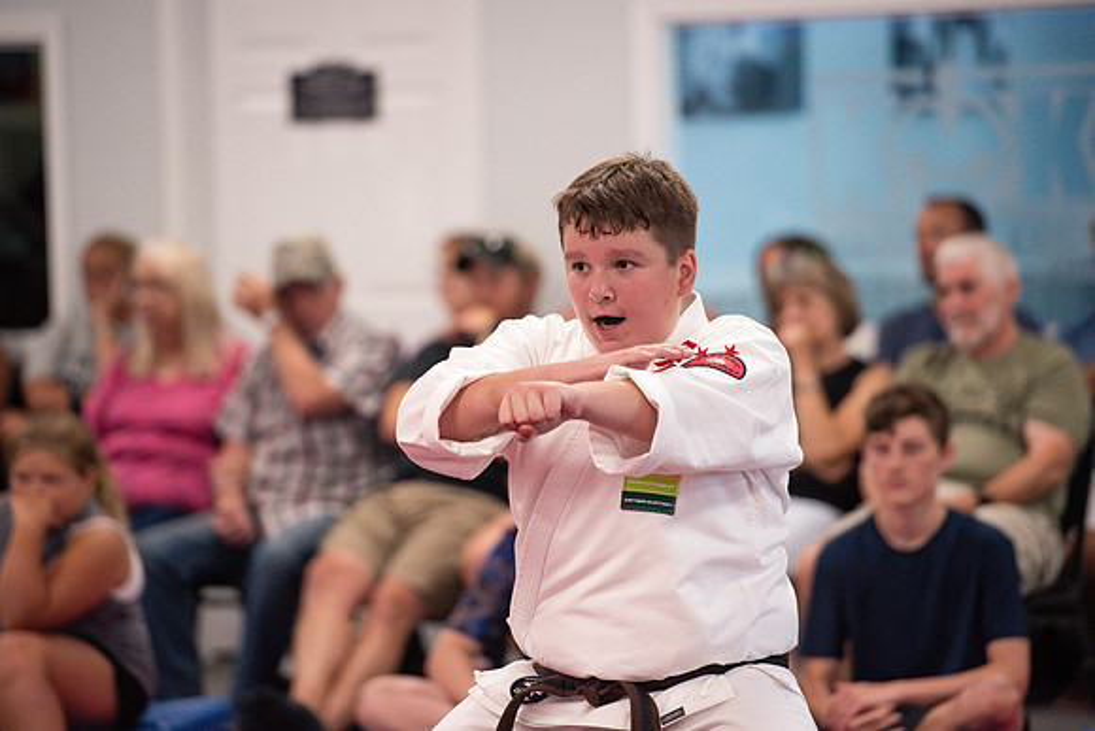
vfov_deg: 6.9
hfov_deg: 10.3
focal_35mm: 200
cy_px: 366
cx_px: 548
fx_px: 6084
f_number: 3.5
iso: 1600
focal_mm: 200
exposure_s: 1/400
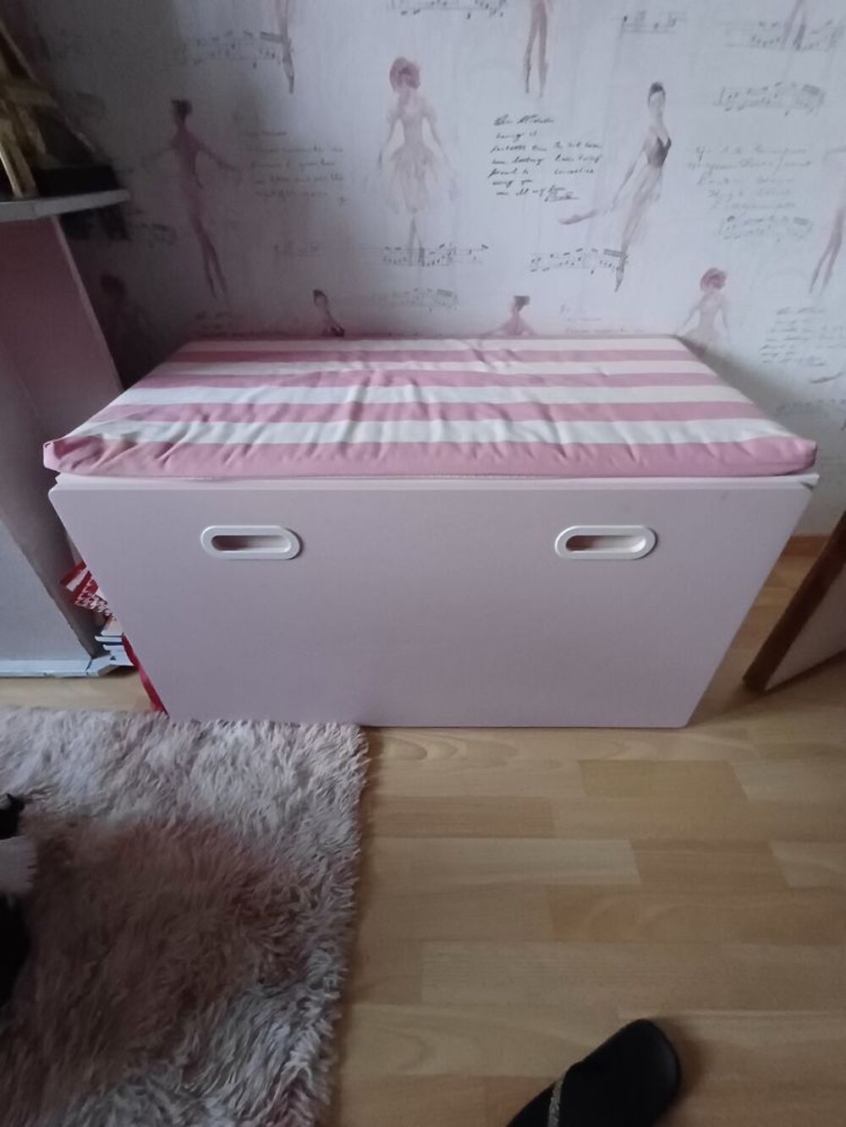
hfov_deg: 78.1
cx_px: 423
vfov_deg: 94.5
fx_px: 521
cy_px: 564
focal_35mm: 16
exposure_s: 1/14
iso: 640
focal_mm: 1.64
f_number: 2.2
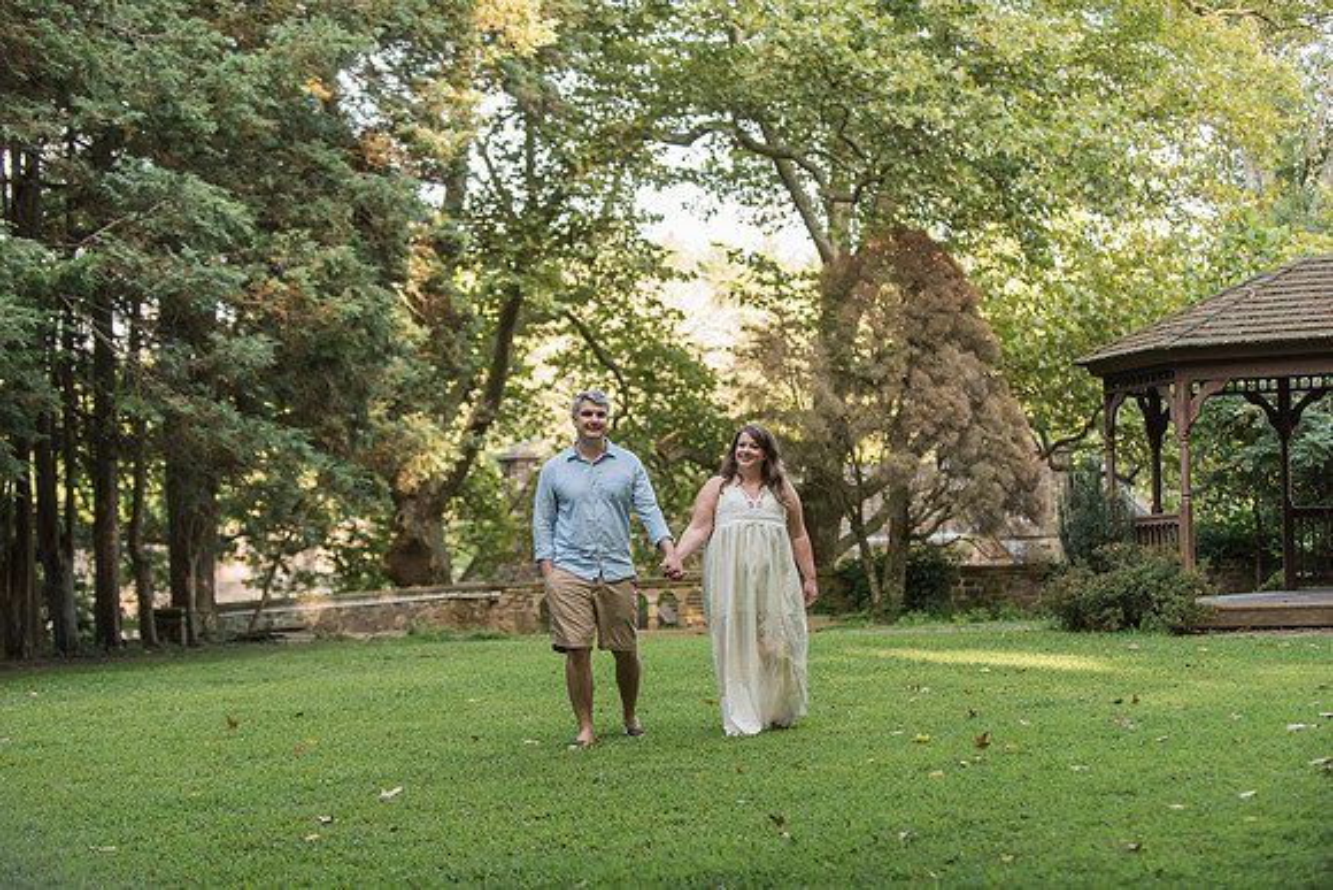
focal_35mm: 70
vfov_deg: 19.5
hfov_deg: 28.8
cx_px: 666
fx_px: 2592
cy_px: 445
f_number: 2.8
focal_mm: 70
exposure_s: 1/640
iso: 800
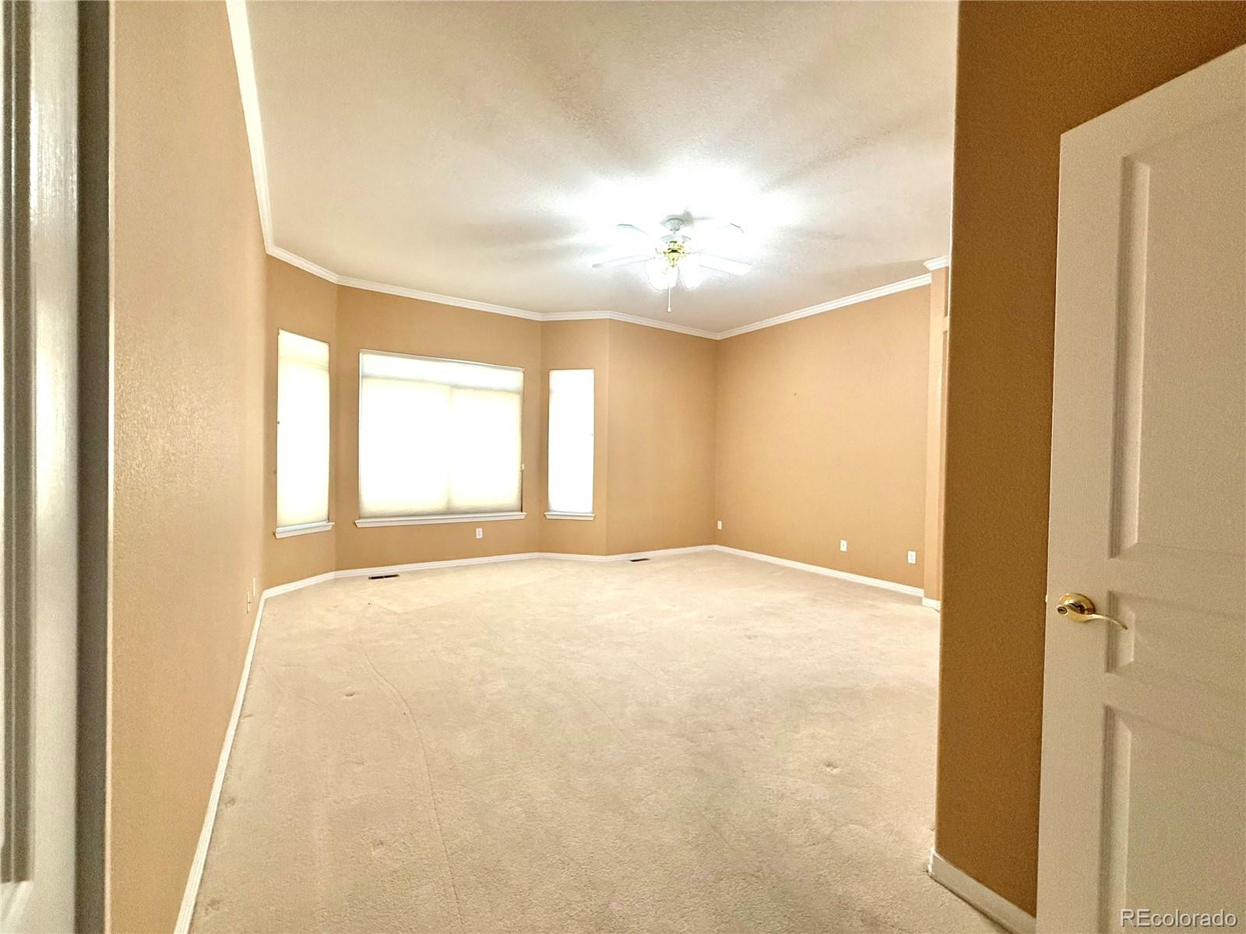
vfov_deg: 85.7
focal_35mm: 14
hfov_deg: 102.1
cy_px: 467
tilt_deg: -0.4
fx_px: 504
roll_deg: -1.1
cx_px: 623
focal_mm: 2.22
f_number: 2.2
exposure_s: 1/120
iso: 400
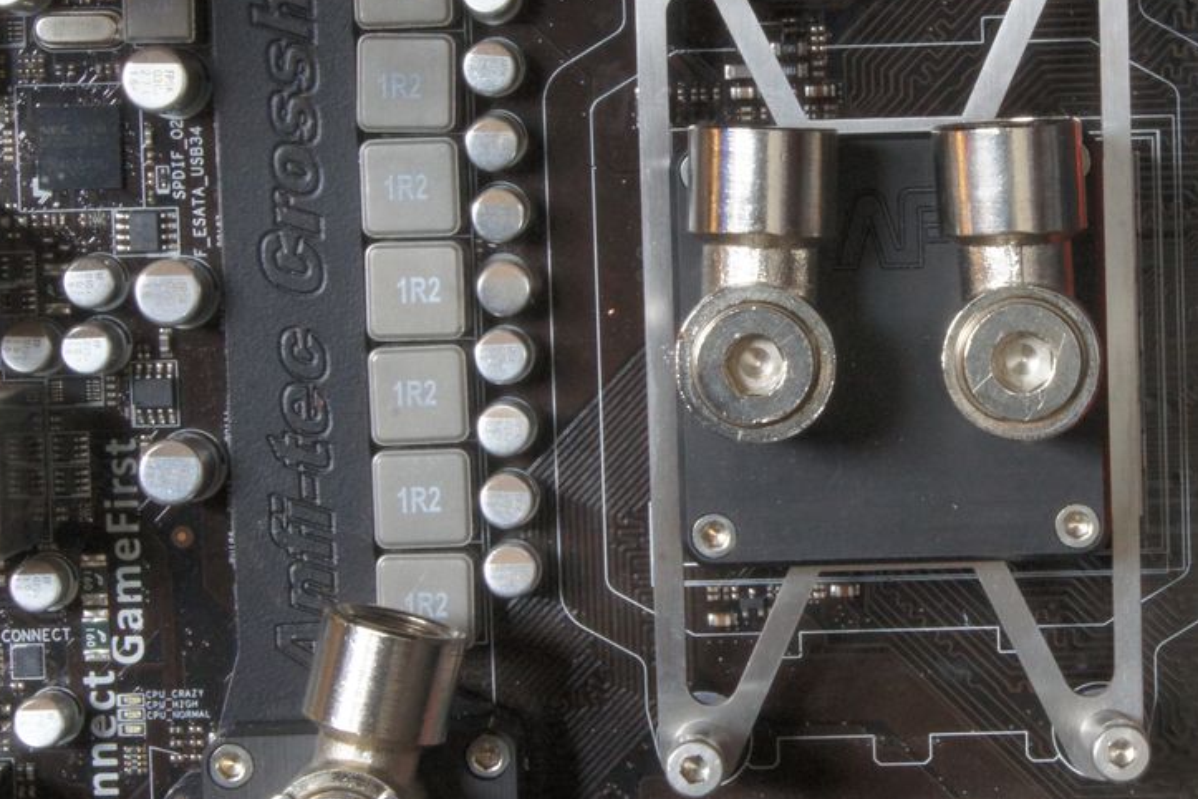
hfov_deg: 14.9
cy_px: 347
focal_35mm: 137
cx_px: 888
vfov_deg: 10.0
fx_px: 4553
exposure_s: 2.5
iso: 800
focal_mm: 55
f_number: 36
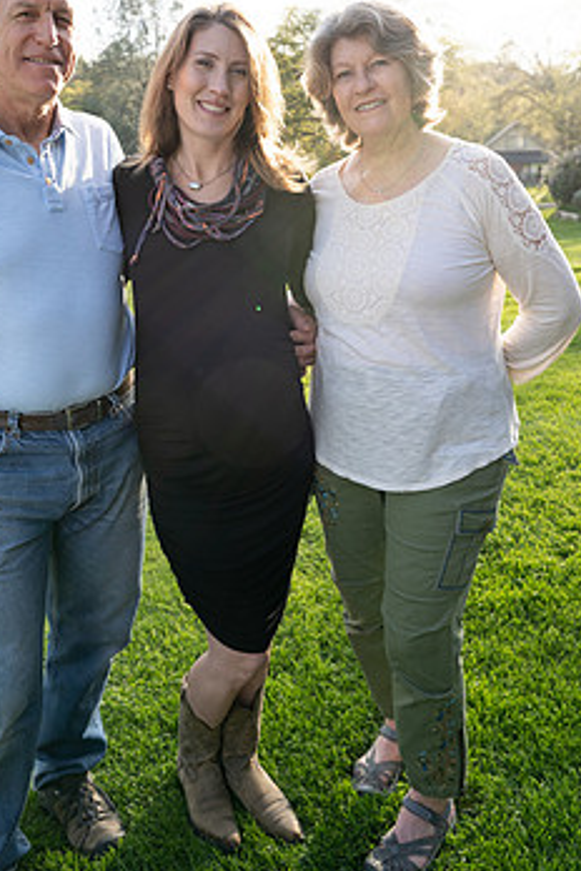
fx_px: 750
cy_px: 333
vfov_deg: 59.6
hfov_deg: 42.0
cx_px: 218
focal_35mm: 31
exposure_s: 1/250
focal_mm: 24
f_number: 4.5
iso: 125
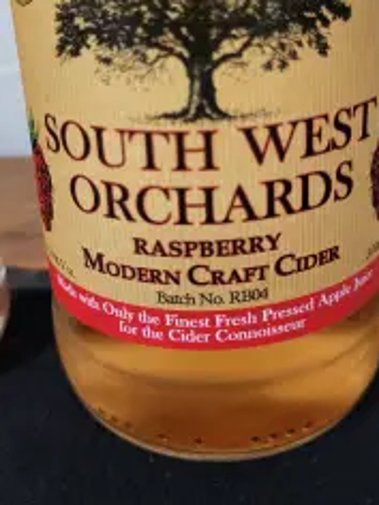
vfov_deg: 42.0
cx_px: 167
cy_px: 146
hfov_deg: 32.8
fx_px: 642
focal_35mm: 44
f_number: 1.8
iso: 500
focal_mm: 5.4
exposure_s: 1/25
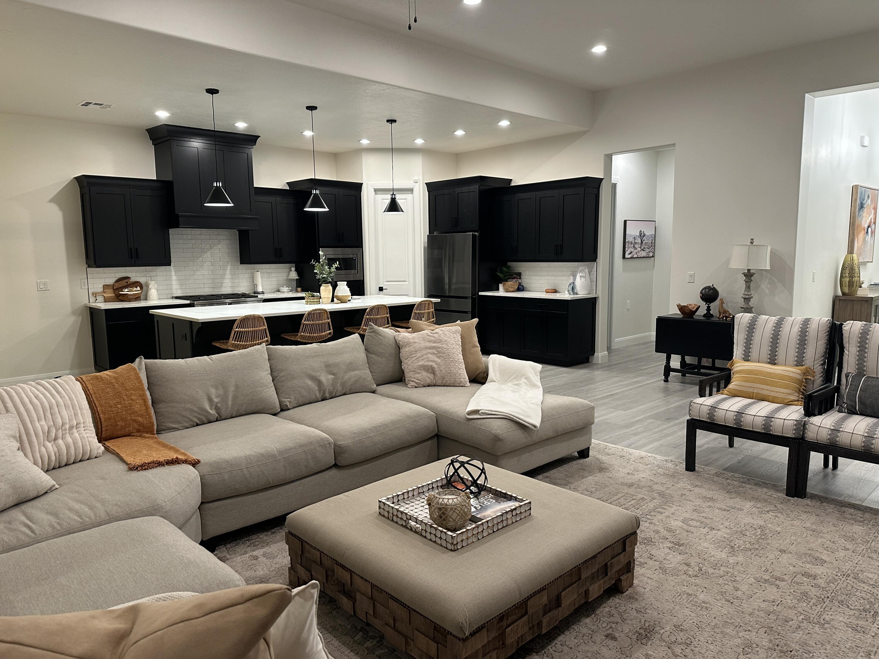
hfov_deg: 71.6
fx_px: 609
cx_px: 440
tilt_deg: -7.4
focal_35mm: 24
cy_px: 330
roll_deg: +0.6
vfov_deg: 56.8
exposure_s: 1/60
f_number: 1.78
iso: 200
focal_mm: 6.86
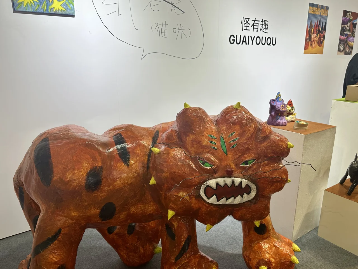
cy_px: 138
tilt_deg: -16.9
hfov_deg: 65.3
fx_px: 279
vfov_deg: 51.3
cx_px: 188
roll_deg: -0.1
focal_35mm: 27
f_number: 1.78
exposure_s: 1/100
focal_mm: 6.86
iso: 64
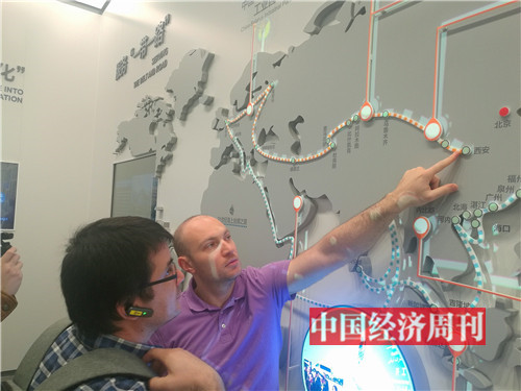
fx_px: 406
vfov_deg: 51.4
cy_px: 196
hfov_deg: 65.3
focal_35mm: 27
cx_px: 260
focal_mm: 4.04
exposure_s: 1/33.3
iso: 80
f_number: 2
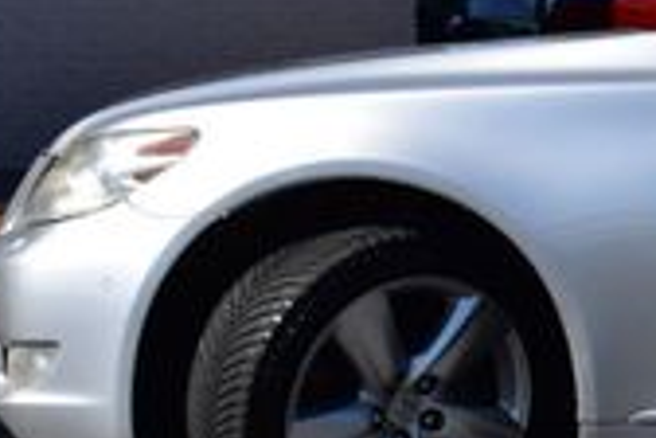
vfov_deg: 10.0
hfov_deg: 13.6
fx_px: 2496
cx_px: 1128
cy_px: 254
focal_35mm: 137
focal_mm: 24
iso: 250
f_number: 11
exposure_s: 1/500
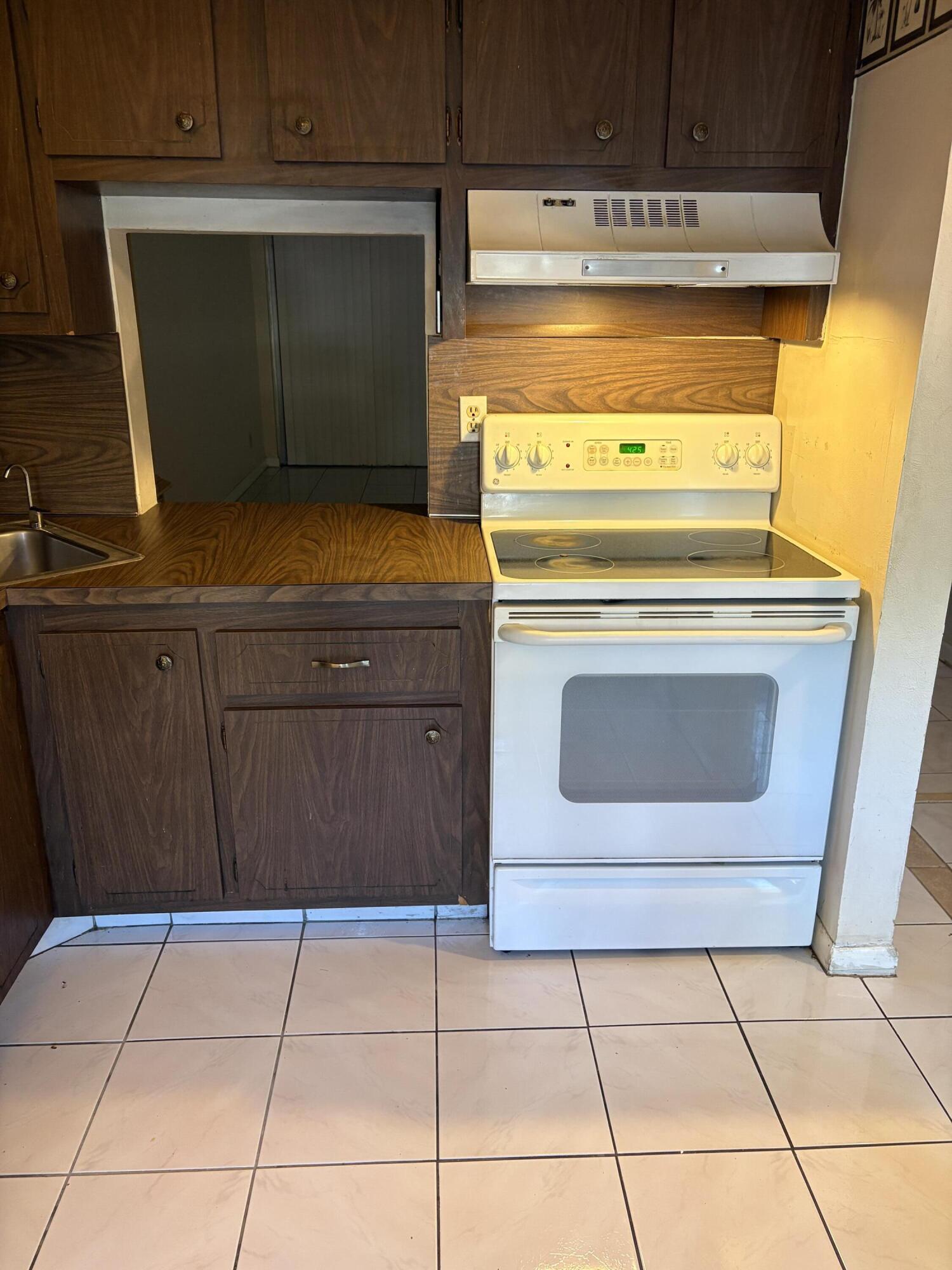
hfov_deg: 53.1
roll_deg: -0.6
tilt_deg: -18.6
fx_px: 953
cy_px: 635
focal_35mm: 26
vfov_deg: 67.3
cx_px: 476
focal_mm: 5.96
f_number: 1.6
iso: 200
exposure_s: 1/60
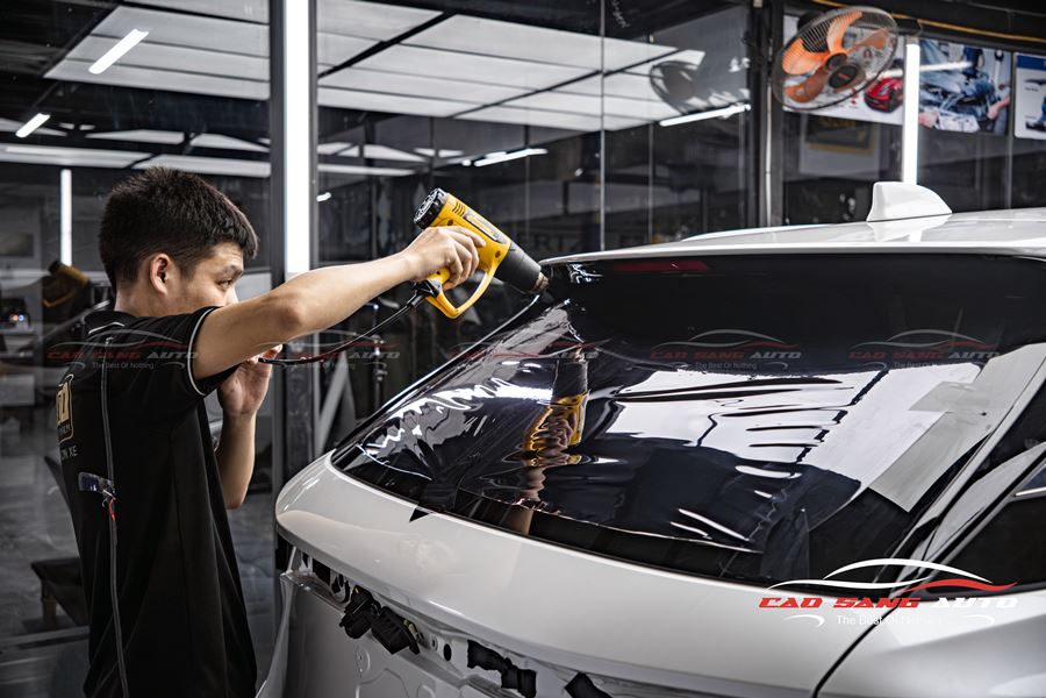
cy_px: 349
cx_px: 523
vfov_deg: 33.7
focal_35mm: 40
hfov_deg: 48.9
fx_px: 1151
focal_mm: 26.4
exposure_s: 1/400
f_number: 2.8
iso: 500
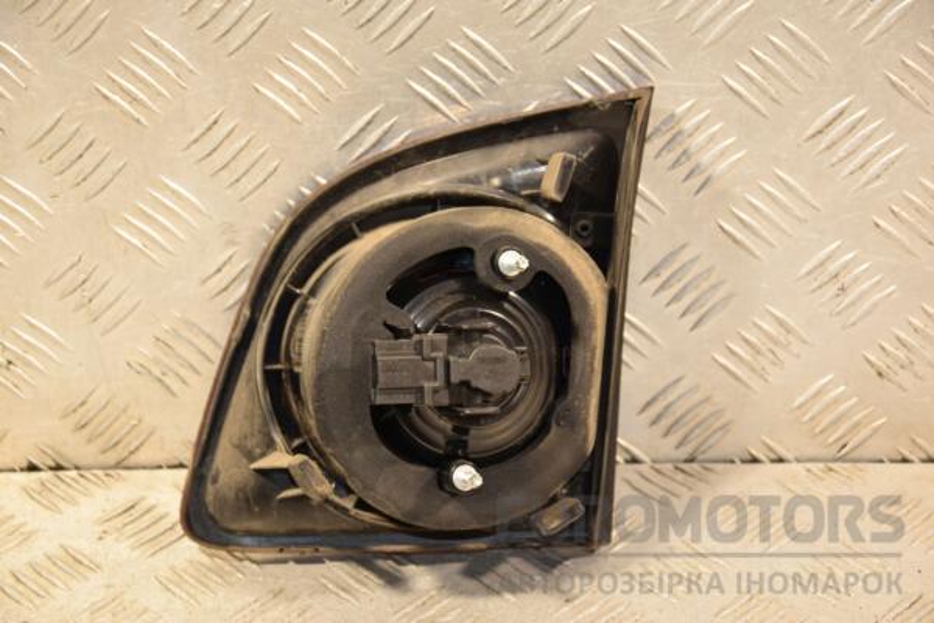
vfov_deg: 13.8
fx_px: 2568
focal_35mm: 99
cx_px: 467
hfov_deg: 20.6
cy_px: 312
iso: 800
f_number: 5.3
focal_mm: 66
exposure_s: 1/100
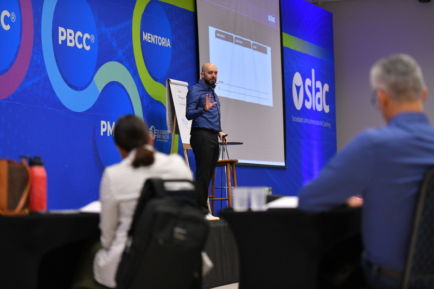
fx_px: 1229
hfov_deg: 20.0
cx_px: 217
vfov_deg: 13.4
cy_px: 144
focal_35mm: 102
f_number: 2.8
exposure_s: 1/160
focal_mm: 102
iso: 2000
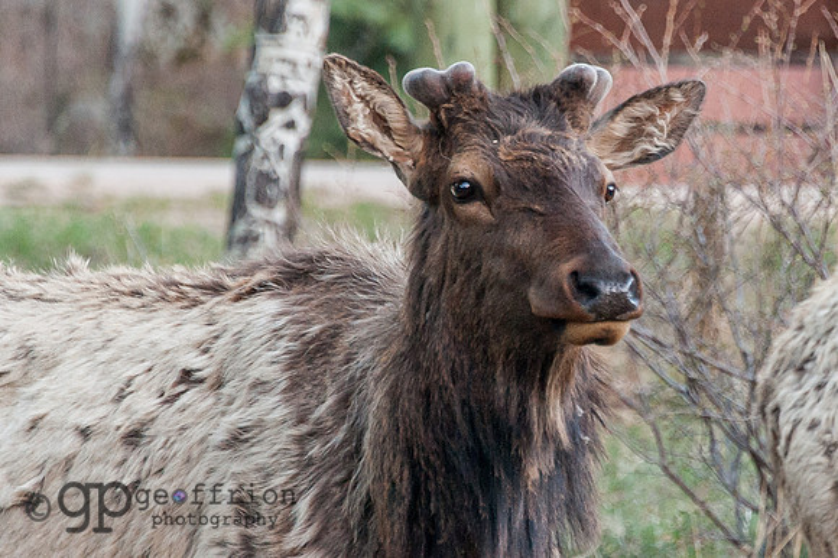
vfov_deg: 3.3
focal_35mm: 412
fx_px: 9582
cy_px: 325
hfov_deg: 5.0
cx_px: 563
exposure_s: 1/60
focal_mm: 230
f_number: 5.6
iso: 3200
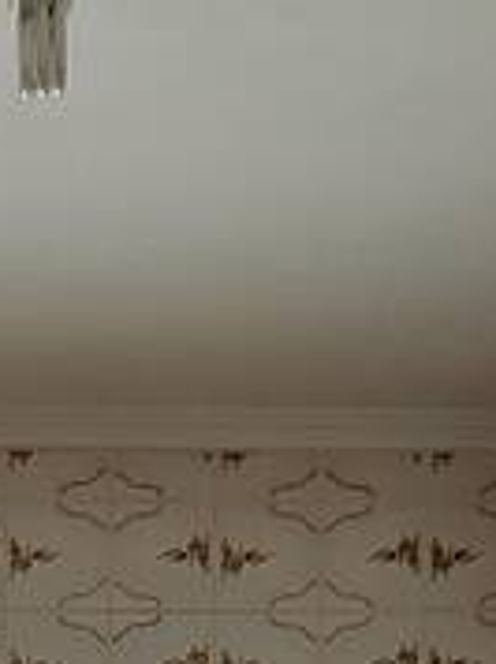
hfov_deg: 16.9
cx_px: -242
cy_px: 1388
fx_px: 1513
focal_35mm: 79
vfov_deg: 17.0
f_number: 2.2
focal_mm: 1.74
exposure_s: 1/120
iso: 50
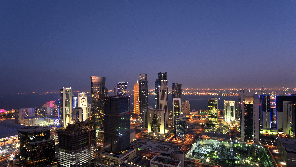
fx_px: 157
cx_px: 148
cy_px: 90
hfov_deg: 86.6
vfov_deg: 55.8
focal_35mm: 20
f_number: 16
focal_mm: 19
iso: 64
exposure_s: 15
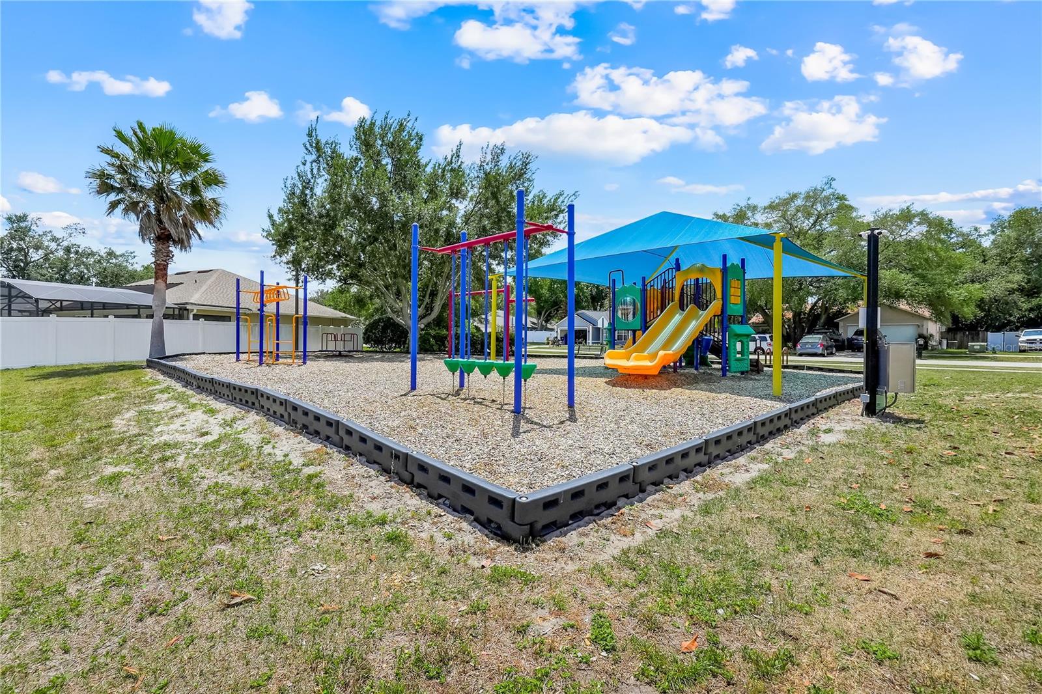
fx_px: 492
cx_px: 521
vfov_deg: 70.4
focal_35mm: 17
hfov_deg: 93.3
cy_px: 347
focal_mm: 11.5
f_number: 9
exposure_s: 1/250
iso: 250
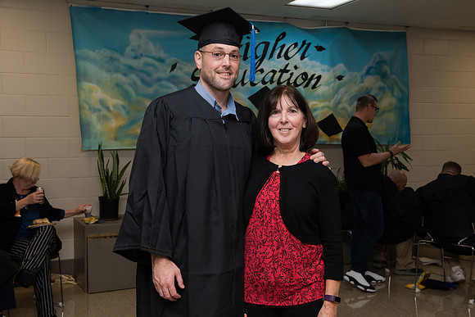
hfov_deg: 43.6
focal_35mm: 45
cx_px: 238
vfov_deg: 29.9
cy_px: 158
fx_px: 594
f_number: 7.1
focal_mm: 45
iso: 1600
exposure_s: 1/160
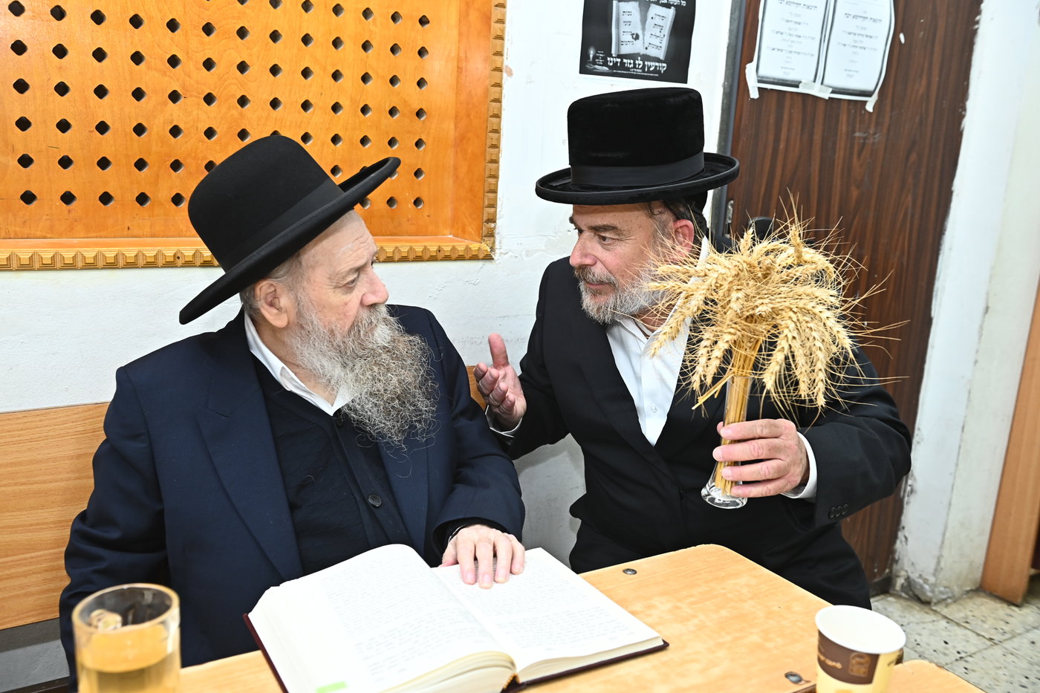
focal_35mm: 32
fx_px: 924
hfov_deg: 58.7
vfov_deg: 41.1
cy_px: 346
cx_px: 520
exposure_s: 1/160
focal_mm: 32
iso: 1000
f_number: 4.5
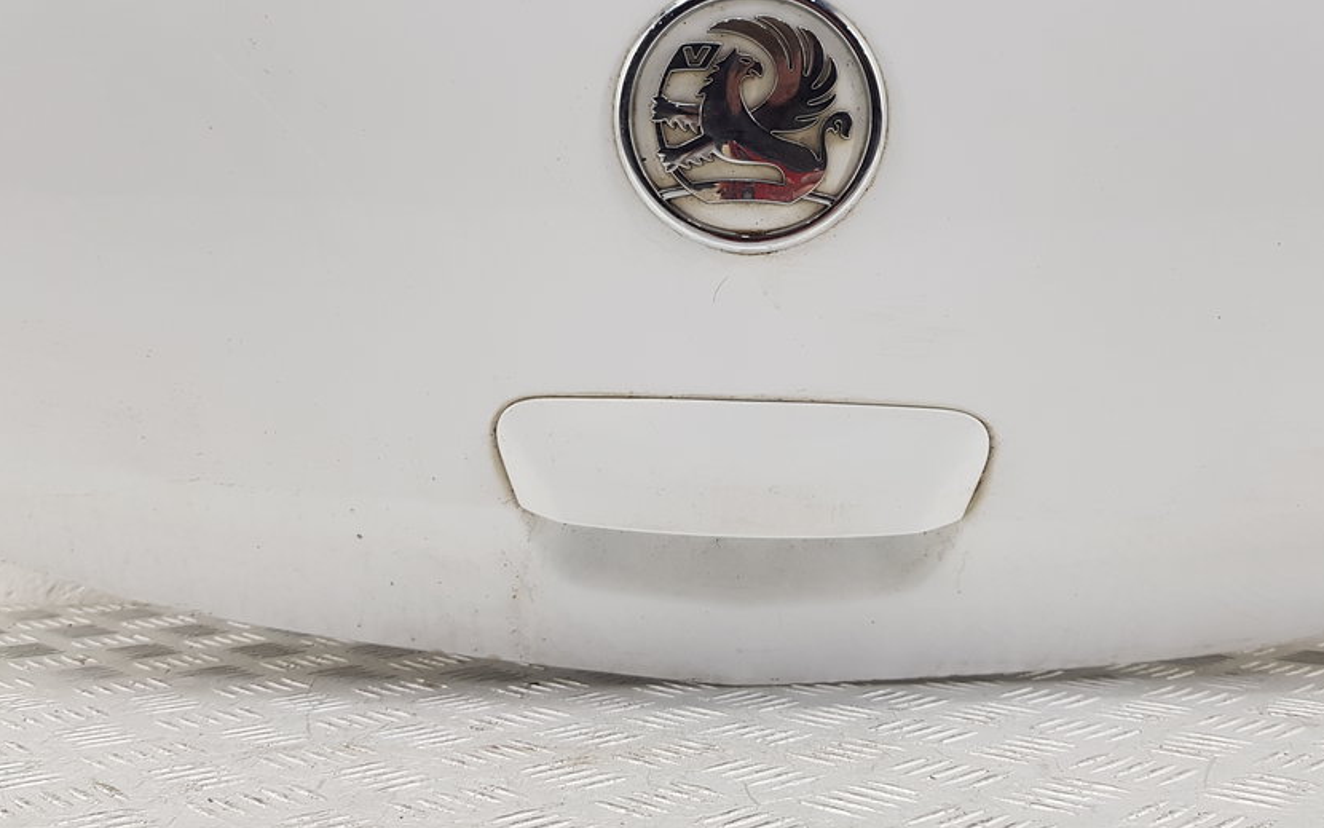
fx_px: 1227
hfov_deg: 56.5
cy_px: 268
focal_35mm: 34
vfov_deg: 36.8
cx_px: 761
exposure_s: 1/100
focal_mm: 4.2
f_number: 1.7
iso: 80
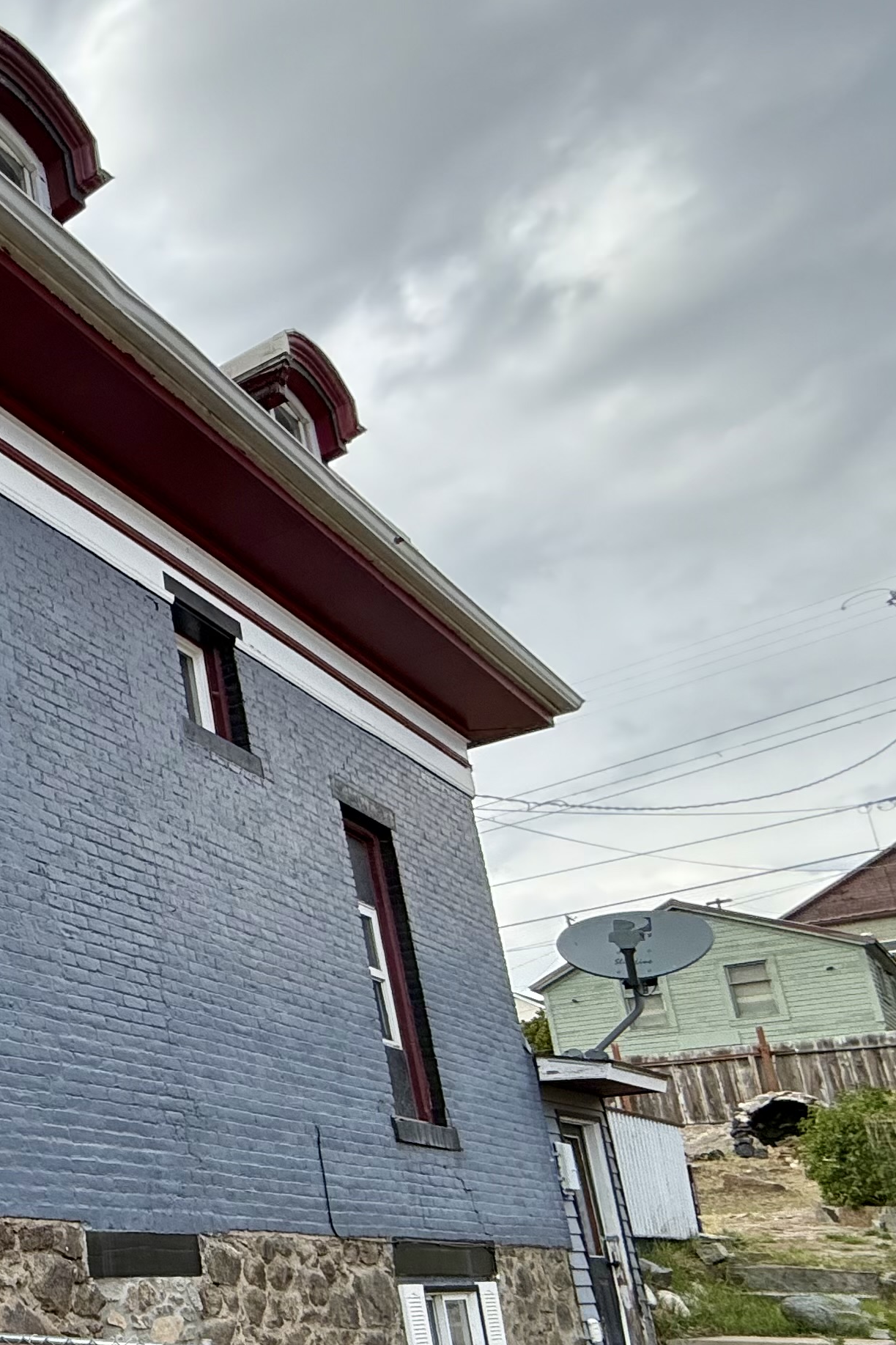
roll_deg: -0.6
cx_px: -565
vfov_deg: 56.2
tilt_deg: +14.3
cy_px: 988
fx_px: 1195
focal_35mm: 32
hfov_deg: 25.4
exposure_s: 1/809
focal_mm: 2.22
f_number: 2.2
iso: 64
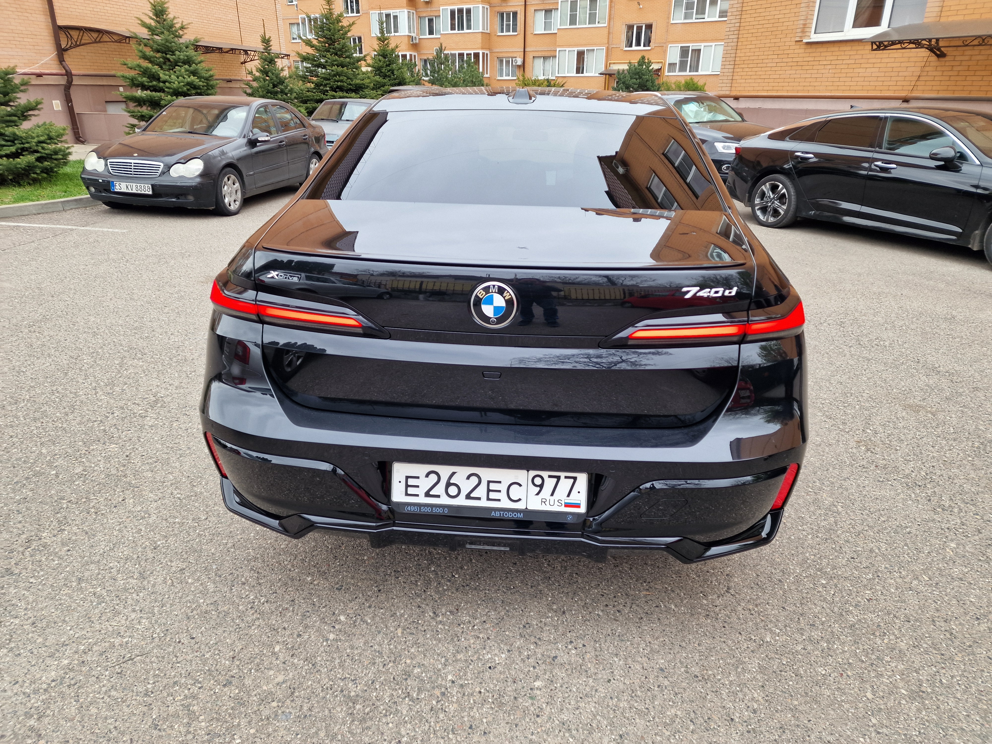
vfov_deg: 58.9
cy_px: 372
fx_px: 659
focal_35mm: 23
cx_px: 496
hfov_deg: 73.9
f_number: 1.8
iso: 50
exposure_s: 1/50
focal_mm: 6.4
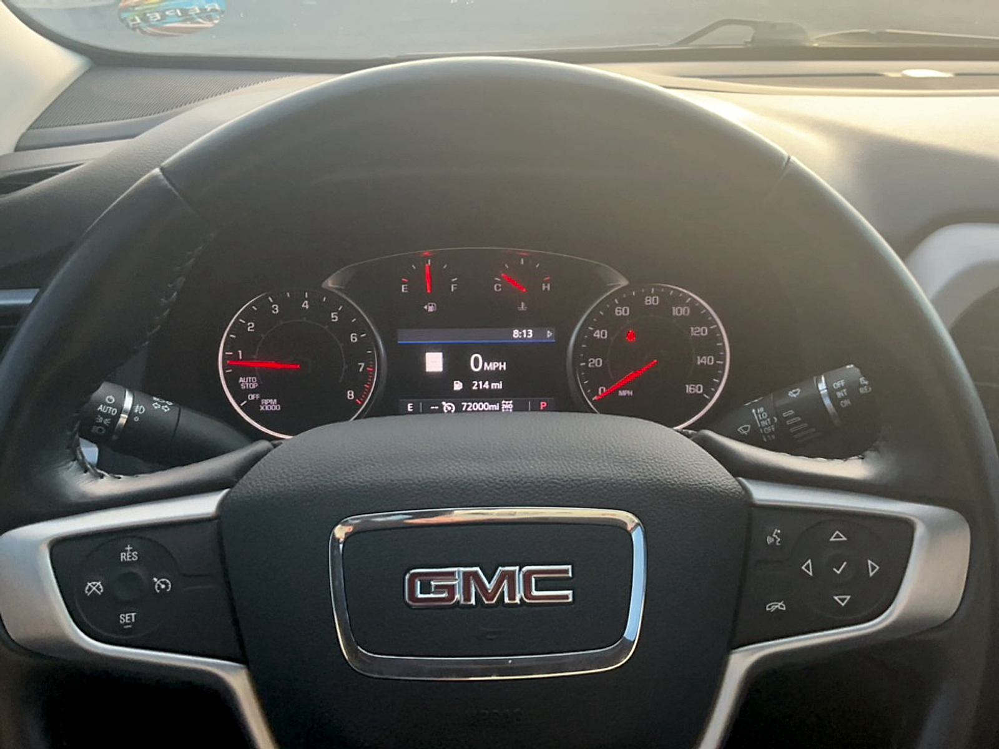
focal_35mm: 30
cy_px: 374
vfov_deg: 46.8
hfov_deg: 60.0
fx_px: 866
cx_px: 500
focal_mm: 3
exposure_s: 1/60
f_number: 1.8
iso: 80
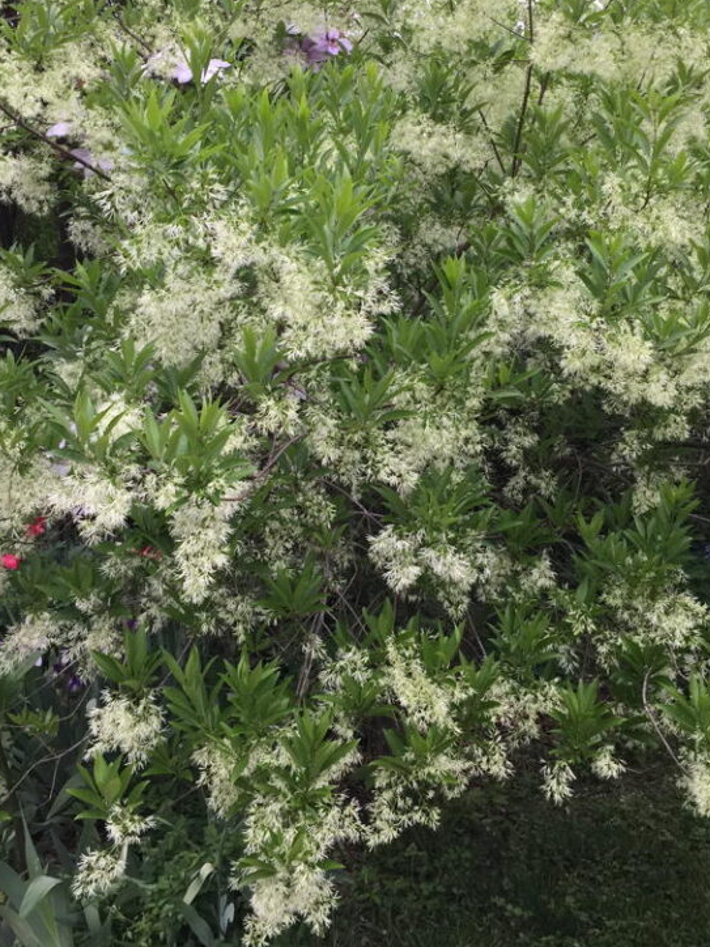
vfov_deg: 45.5
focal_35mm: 41
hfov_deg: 35.1
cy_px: 382
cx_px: 362
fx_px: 1121
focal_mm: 4.15
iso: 32
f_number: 2.2
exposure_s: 1/30
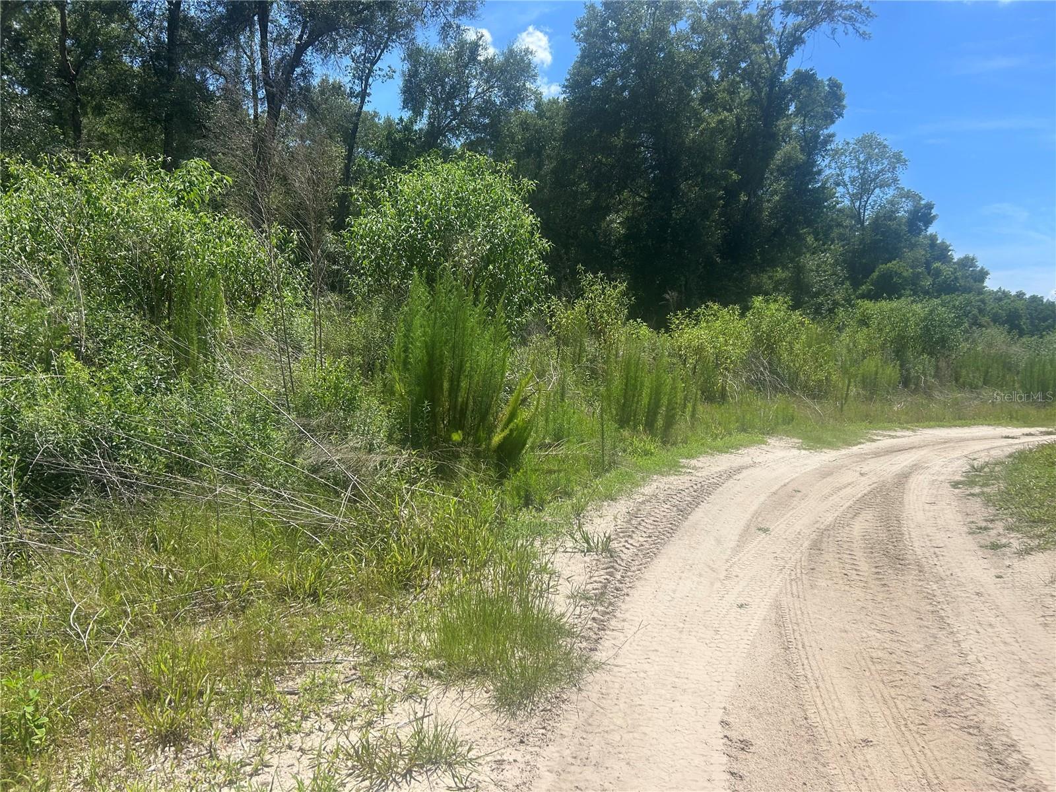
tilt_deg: -3.1
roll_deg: +0.3
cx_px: 528
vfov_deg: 53.1
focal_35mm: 26
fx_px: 793
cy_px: 396
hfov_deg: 67.3
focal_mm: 5.7
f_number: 1.5
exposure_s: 1/4274
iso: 50
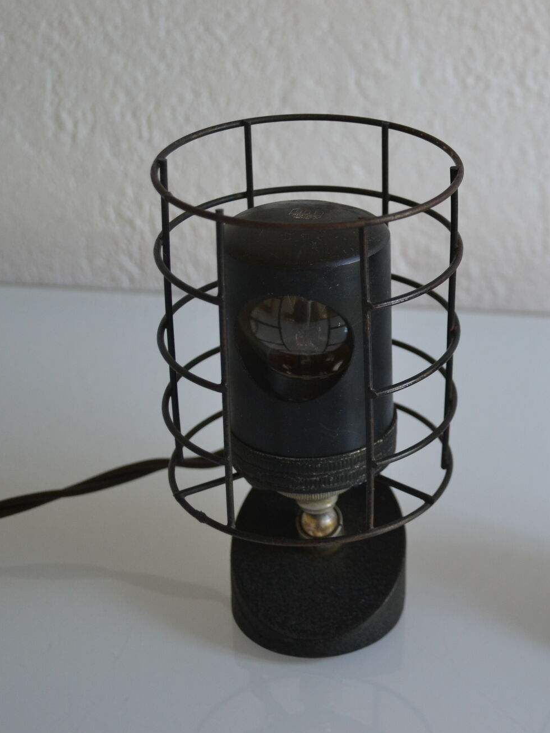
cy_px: 370
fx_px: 1350
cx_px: 520
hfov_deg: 22.3
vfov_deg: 30.4
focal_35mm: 64
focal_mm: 29
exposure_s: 1/20
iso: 400
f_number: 4.5
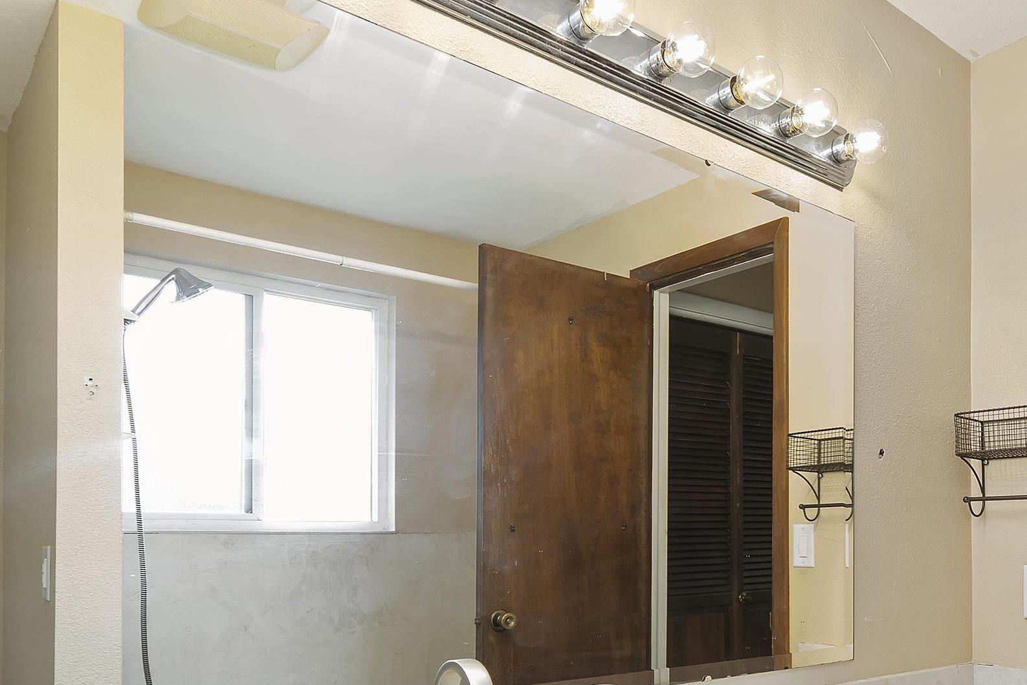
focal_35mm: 29
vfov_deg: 43.0
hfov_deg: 61.0
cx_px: 740
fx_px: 827
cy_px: 544
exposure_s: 1/5
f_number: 6.3
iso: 320
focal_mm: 10
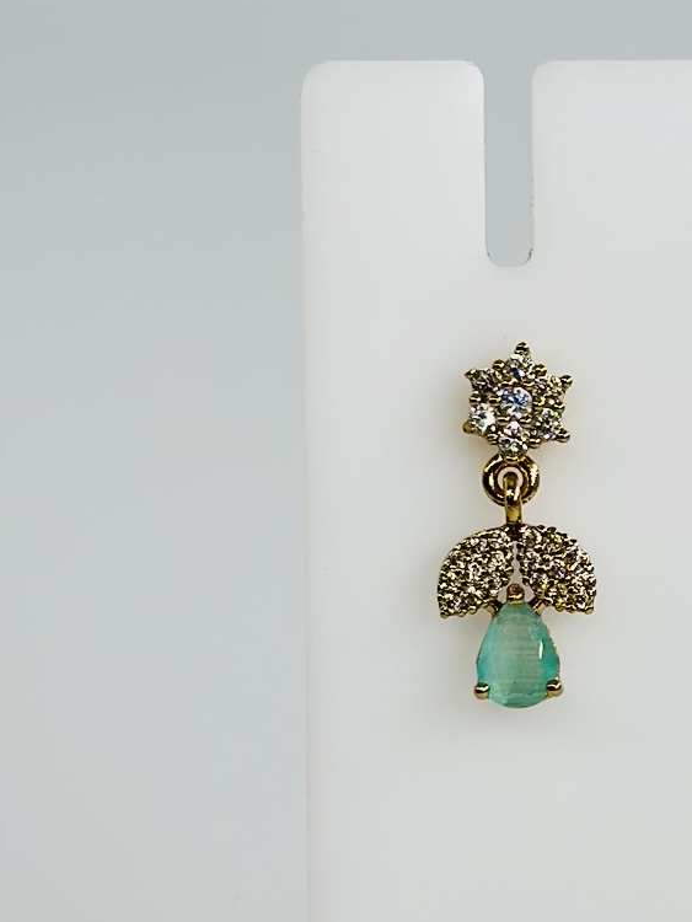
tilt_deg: -19.8
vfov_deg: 15.3
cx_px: 729
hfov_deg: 11.4
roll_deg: +0.8
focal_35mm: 129
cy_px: 477
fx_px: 3436
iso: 100
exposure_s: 1/2028
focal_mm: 6.86
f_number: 1.78
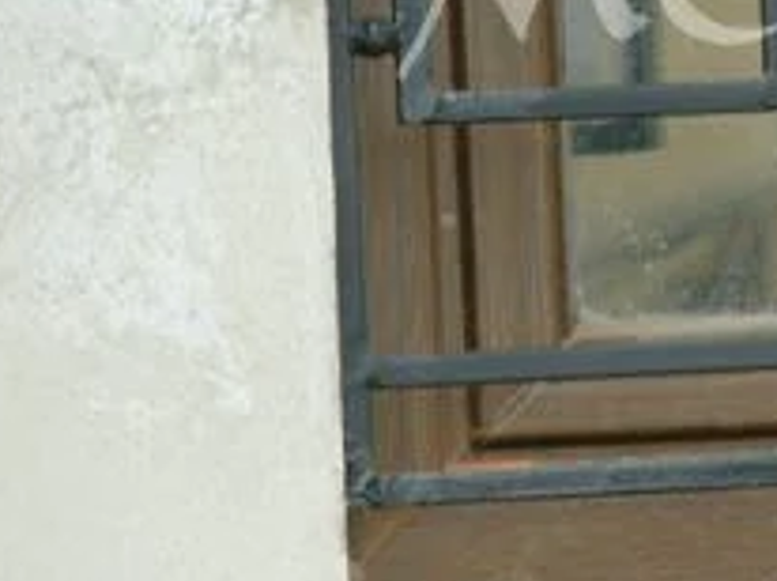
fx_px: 16658
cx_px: 1181
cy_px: -23
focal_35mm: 743
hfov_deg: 2.7
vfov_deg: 2.0
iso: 50
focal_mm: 31.8
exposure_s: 1/125
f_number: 3.7
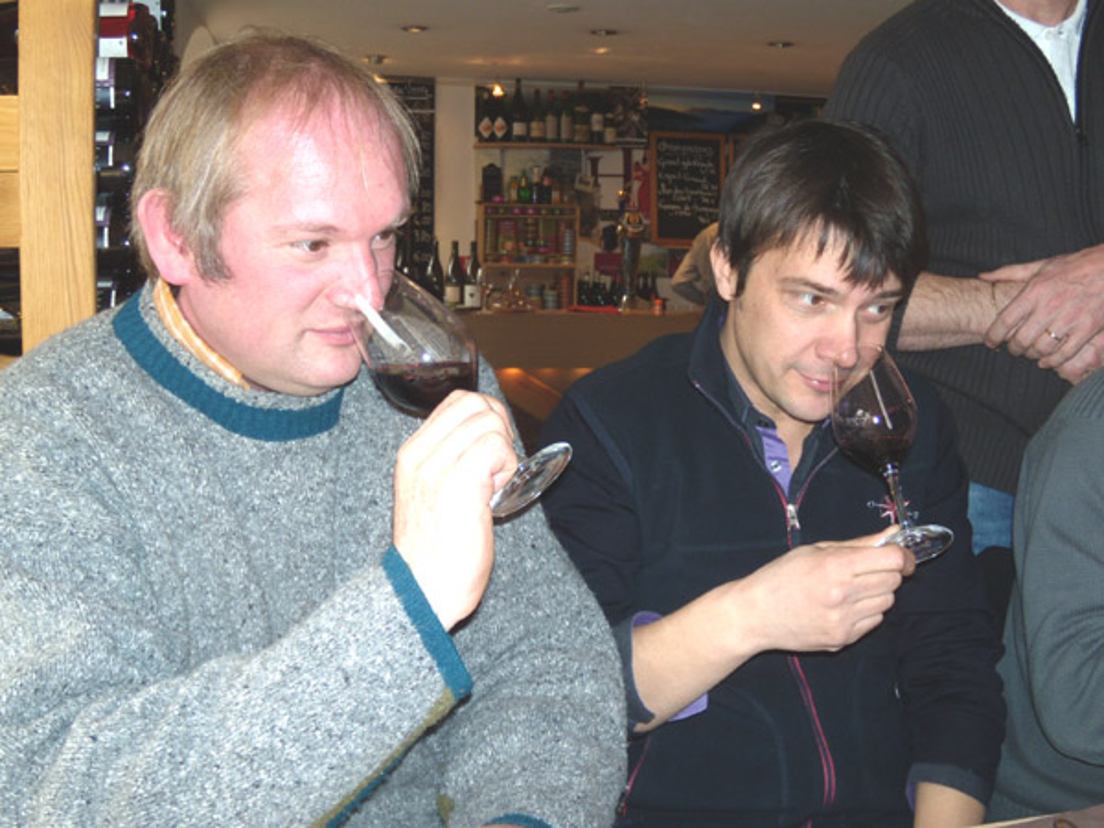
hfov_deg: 51.4
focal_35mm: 36
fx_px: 1148
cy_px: 414
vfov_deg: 39.7
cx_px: 552
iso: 80
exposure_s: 1/30
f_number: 3.6
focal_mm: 6.4
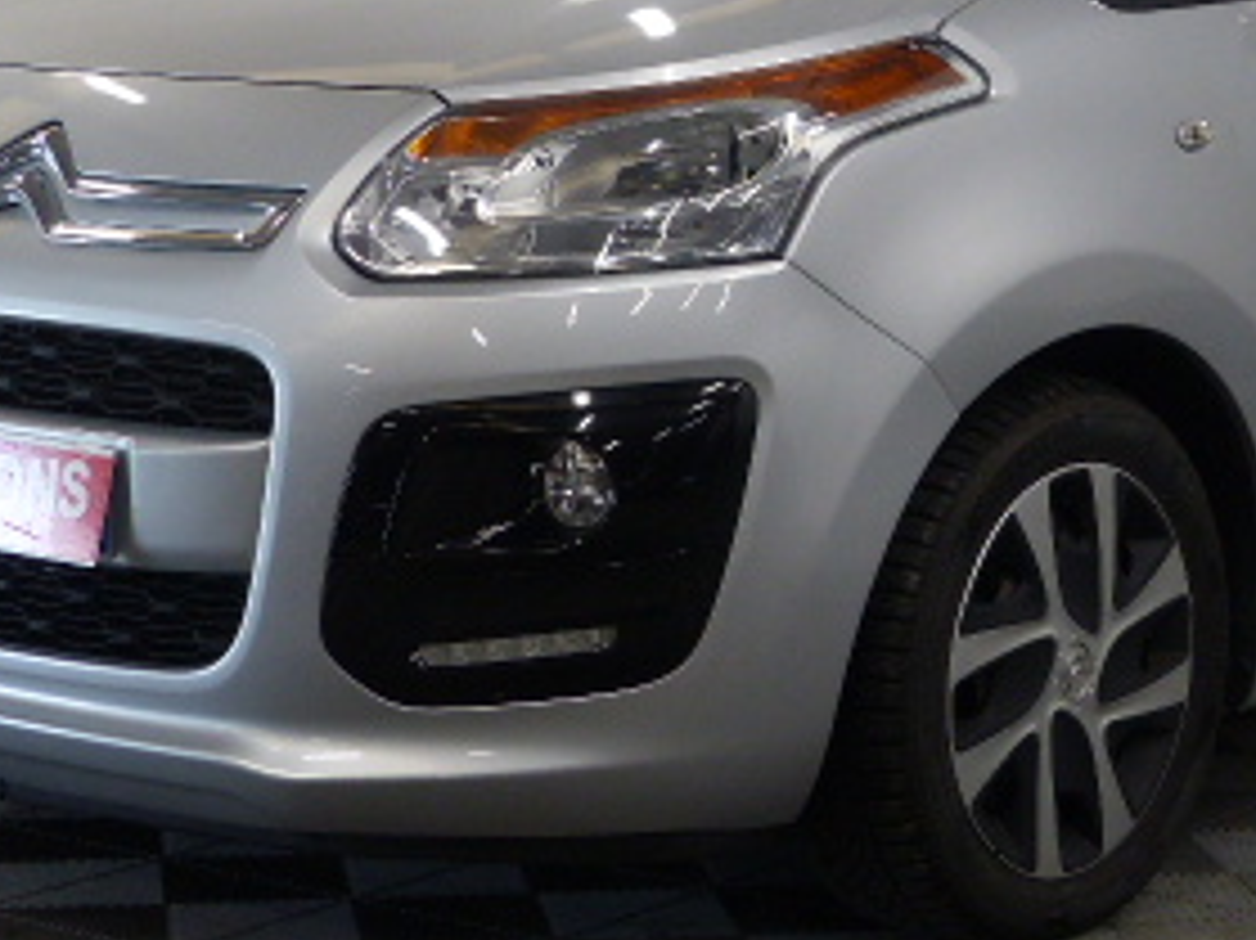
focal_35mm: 108
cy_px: 153
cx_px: 869
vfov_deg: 13.6
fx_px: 3917
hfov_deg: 18.2
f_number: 2.8
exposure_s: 1/60
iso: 250
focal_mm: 8.1
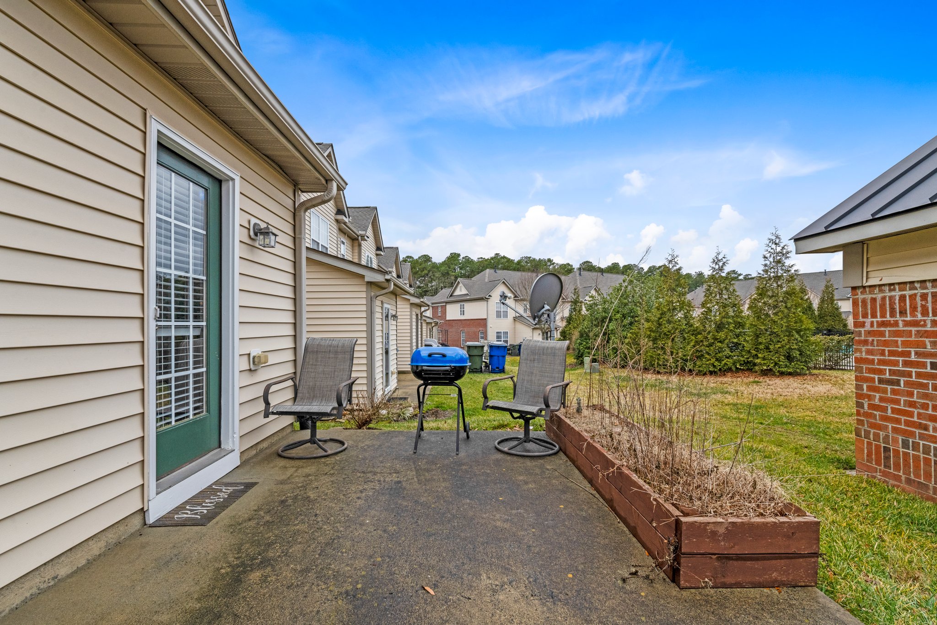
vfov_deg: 77.3
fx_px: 390
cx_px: 468
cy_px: 312
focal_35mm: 15
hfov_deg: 100.4
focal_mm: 15
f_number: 8
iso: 500
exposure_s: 1/320
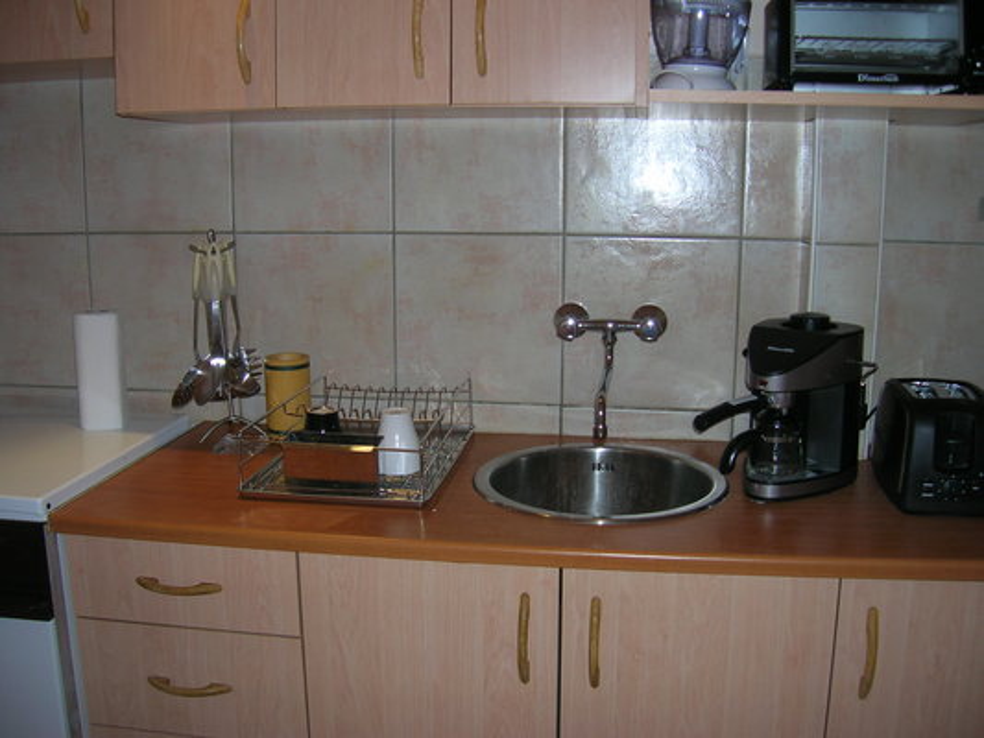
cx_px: 492
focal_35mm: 34
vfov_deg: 41.8
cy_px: 369
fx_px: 967
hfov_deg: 53.9
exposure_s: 1/60.1
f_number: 2.9
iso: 50
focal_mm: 5.7
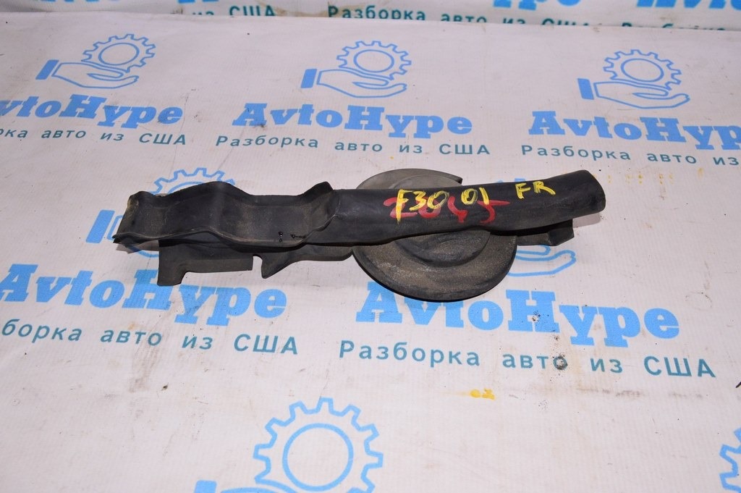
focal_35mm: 32
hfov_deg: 59.5
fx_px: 648
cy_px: 246
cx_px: 370
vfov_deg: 41.6
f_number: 8
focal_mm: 21
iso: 1600
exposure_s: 1/200
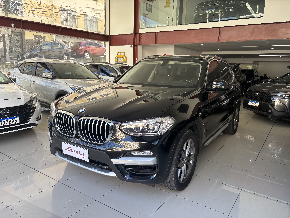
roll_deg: -2.7
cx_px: 145
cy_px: 109
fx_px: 218
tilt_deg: -10.5
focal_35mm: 26
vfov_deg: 53.1
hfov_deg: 67.3
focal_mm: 5.96
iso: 40
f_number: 1.6
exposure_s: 1/121
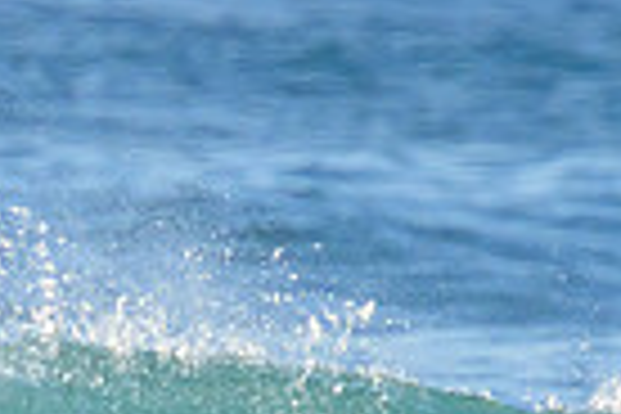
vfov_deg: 0.4
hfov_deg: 0.5
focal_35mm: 3917
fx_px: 67563
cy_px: 716
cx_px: 41
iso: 900
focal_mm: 800
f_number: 11
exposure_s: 1/1600
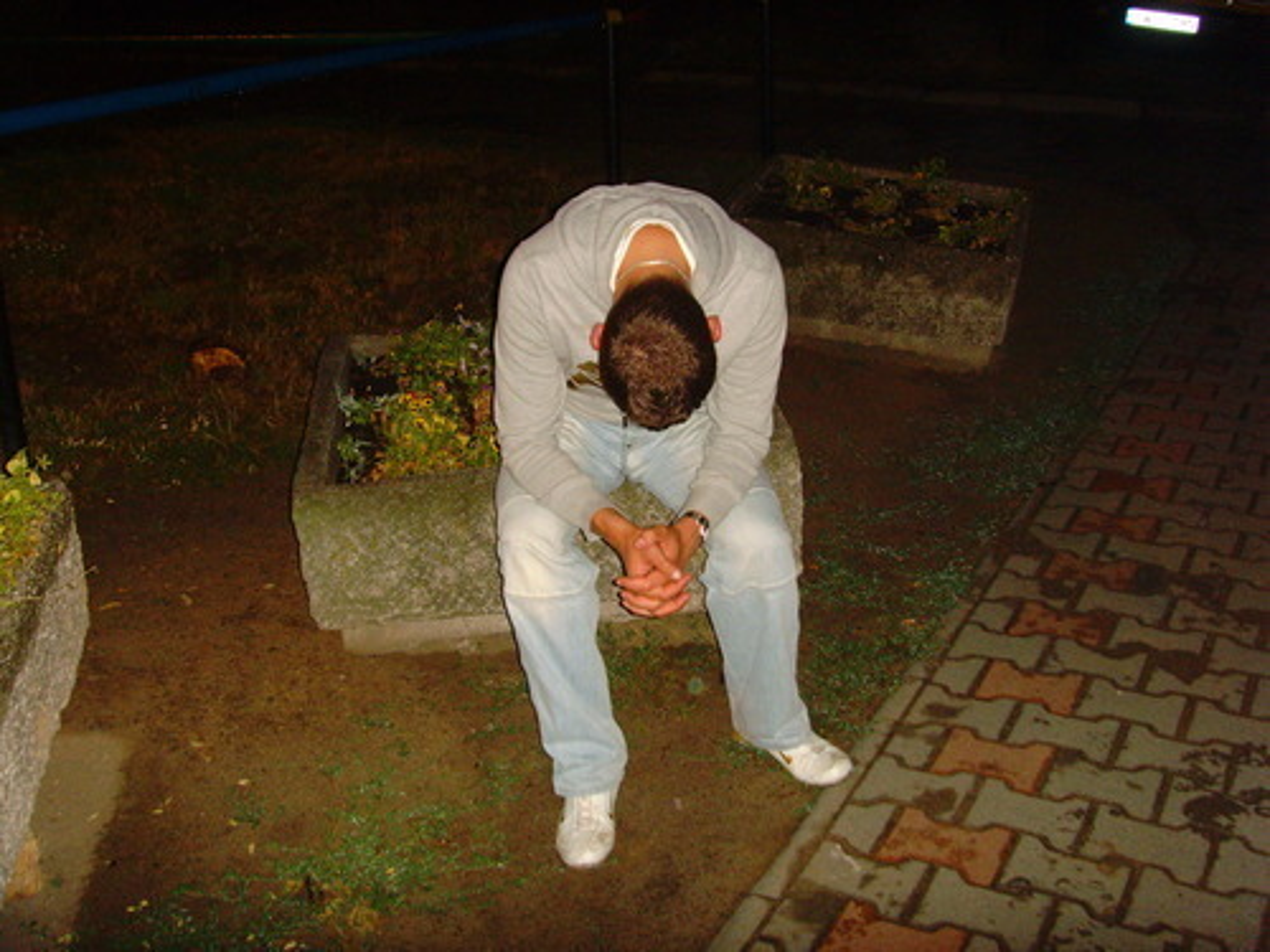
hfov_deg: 47.9
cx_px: 635
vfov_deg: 36.8
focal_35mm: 39
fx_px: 1431
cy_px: 476
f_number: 3.5
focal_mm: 6.6
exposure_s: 1/45
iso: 320
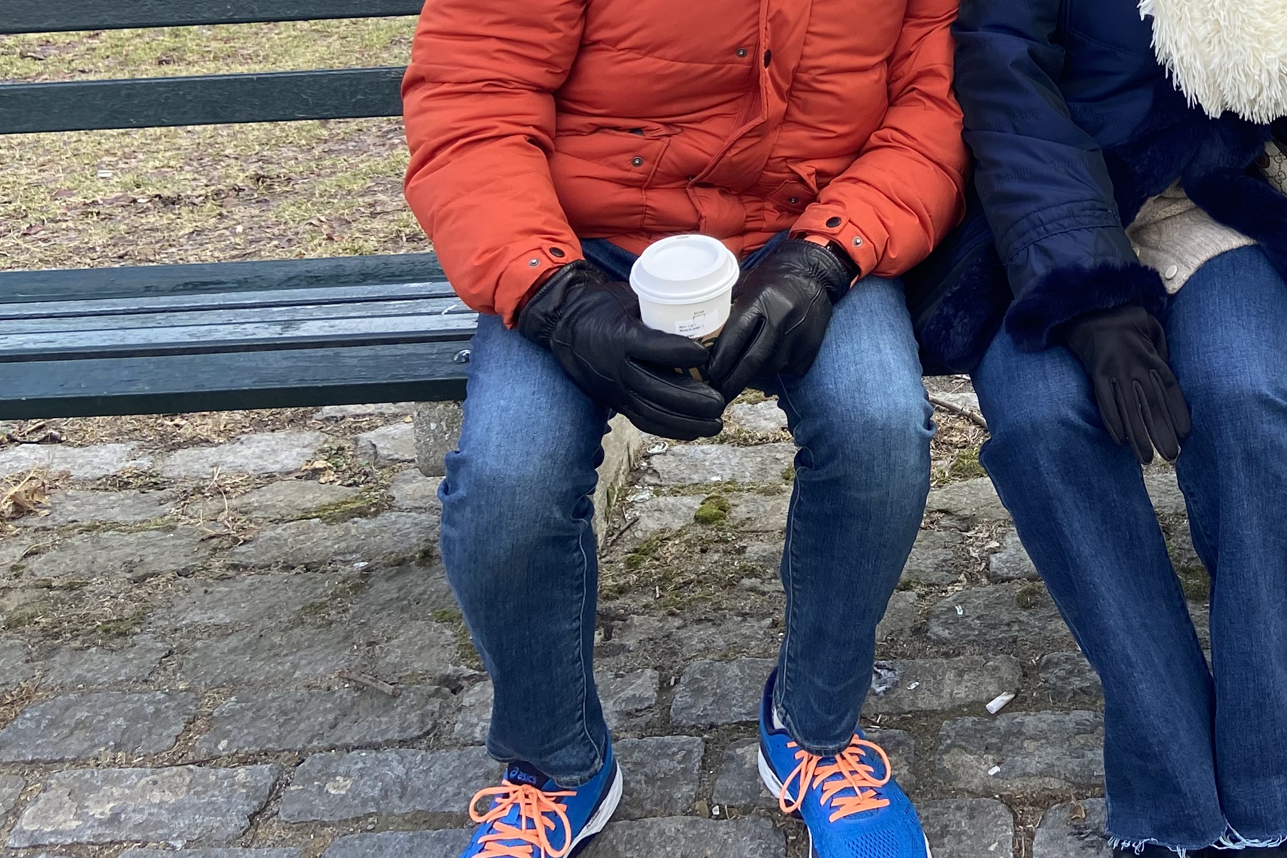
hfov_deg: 34.9
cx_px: 1137
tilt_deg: -15.0
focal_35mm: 54
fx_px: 1930
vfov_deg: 23.5
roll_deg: +0.2
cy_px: -87
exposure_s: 1/331
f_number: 1.8
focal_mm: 4.25
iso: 32
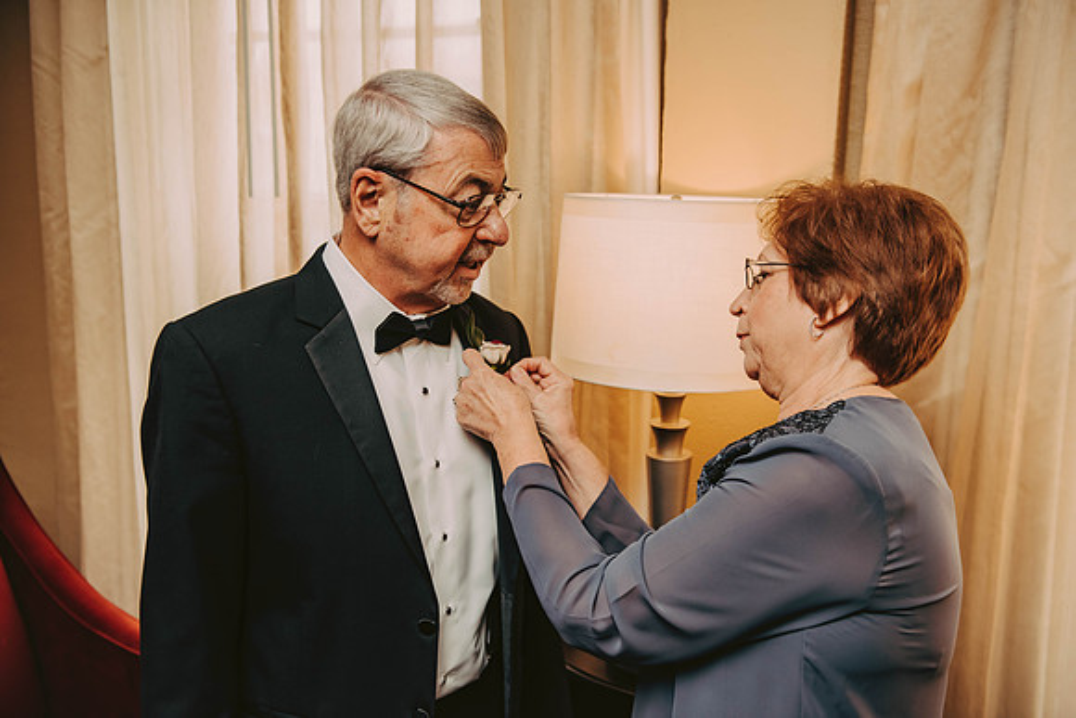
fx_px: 1076
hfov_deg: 53.1
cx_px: 538
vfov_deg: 36.9
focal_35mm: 36
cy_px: 359
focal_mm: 36
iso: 800
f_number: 3.2
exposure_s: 1/250
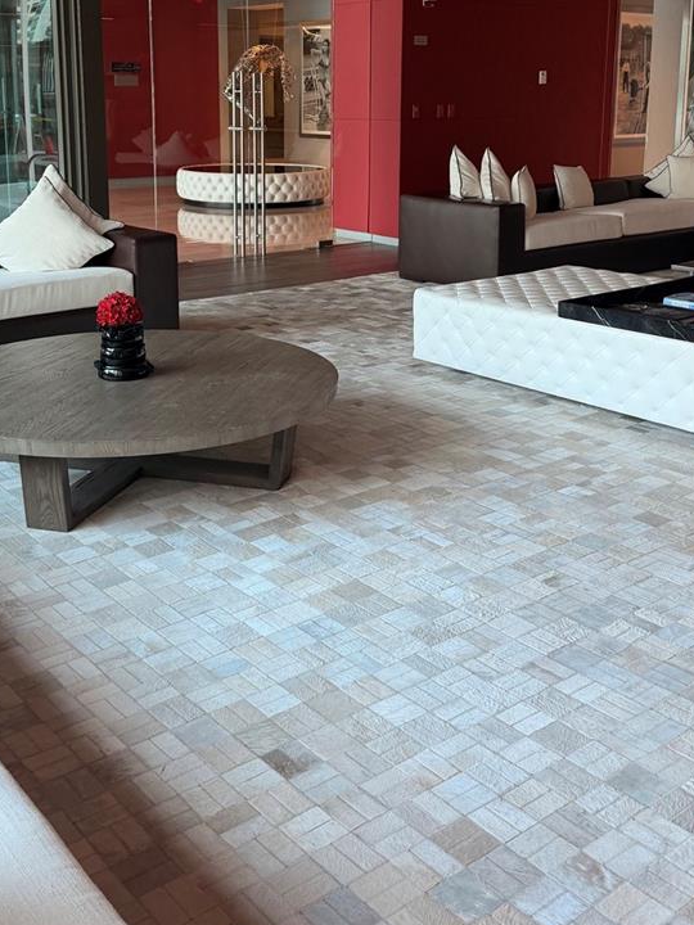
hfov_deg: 35.9
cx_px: 302
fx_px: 1069
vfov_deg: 45.9
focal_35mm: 40
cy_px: 288
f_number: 1.78
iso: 160
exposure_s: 1/120
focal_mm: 6.76
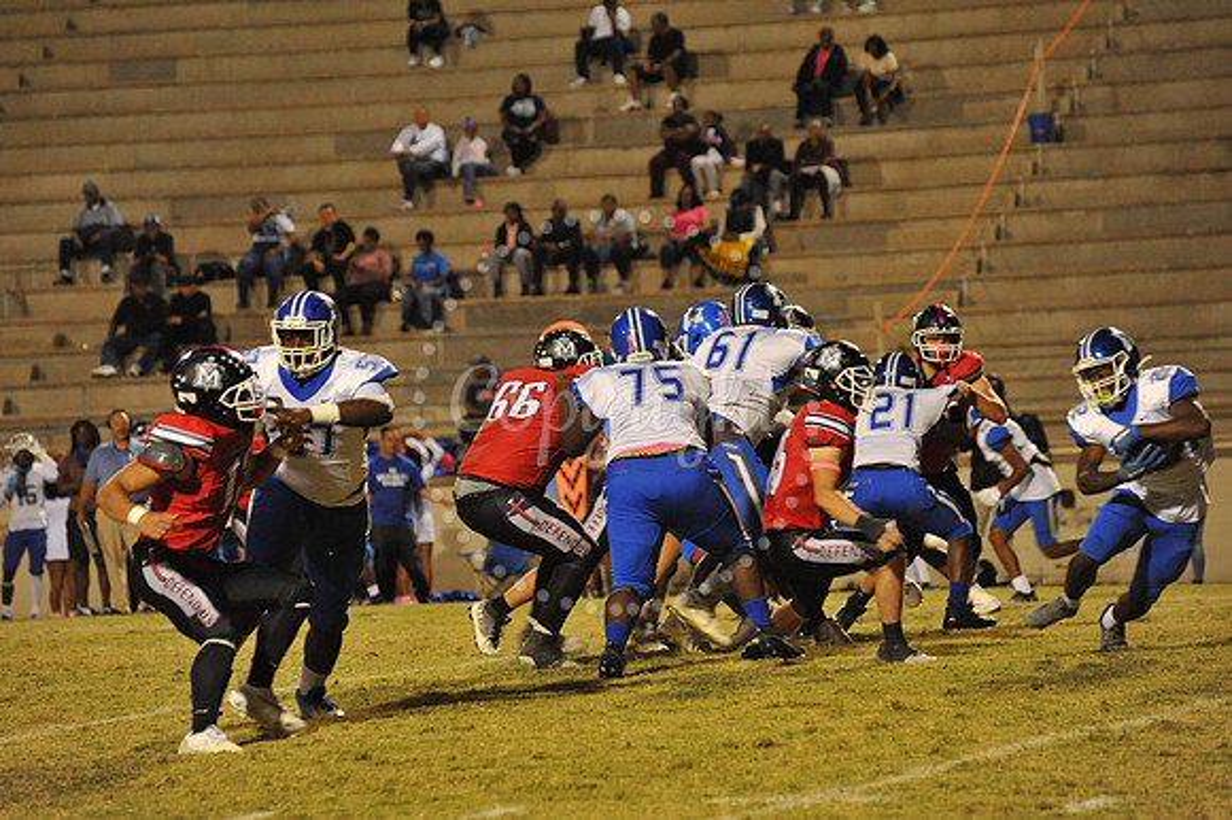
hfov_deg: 10.3
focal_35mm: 200
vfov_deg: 6.9
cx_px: 616
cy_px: 410
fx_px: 6840
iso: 5000
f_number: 5.6
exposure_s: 1/200
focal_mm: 200
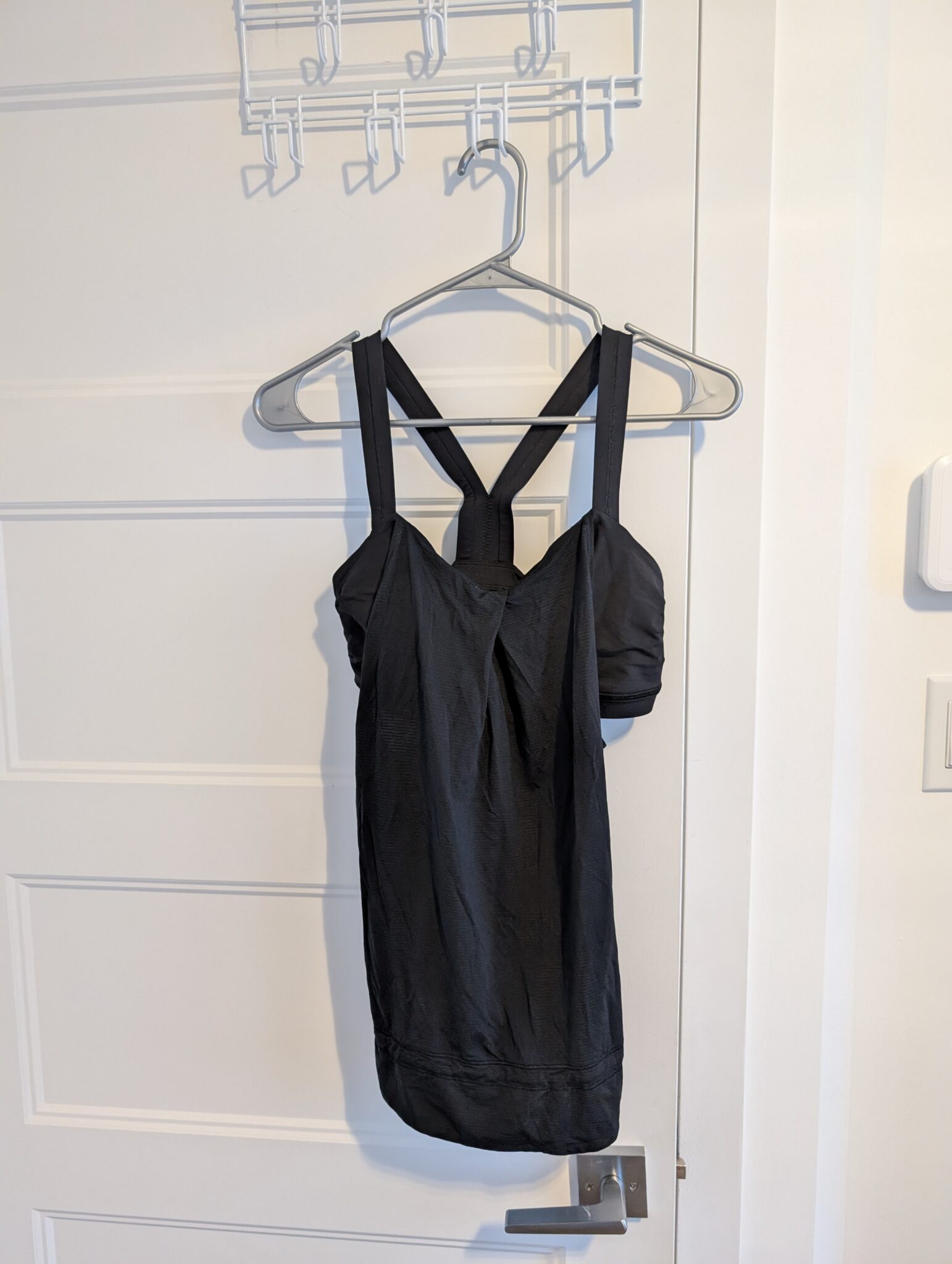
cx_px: 476
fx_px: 878
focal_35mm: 24
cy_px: 632
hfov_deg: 56.9
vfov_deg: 71.5
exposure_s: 1/120
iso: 1142
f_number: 1.68
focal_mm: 6.9
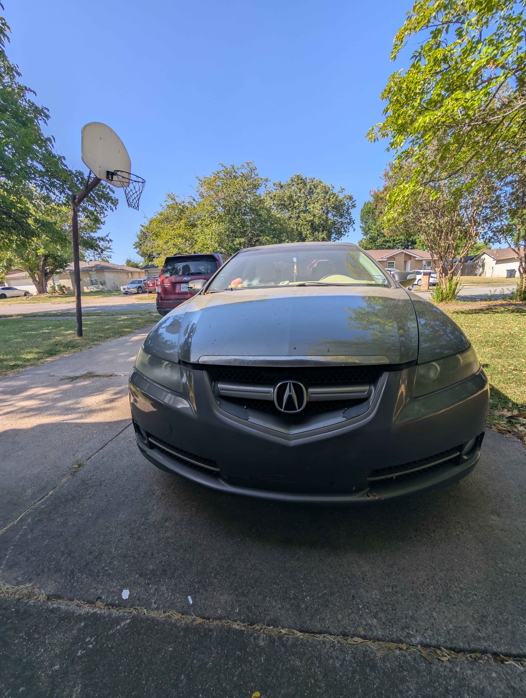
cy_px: 349
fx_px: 243
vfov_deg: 110.5
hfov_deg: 94.6
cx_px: 263
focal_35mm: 12
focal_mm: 2.02
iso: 46
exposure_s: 1/1462
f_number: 1.7
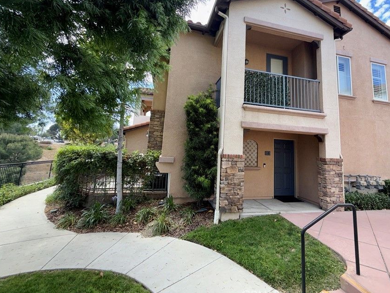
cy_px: 123
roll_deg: -3.3
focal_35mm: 17
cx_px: 216
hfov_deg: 90.7
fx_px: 192
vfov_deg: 74.2
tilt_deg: +10.8
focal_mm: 2.22
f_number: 2.2
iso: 16
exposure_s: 1/223
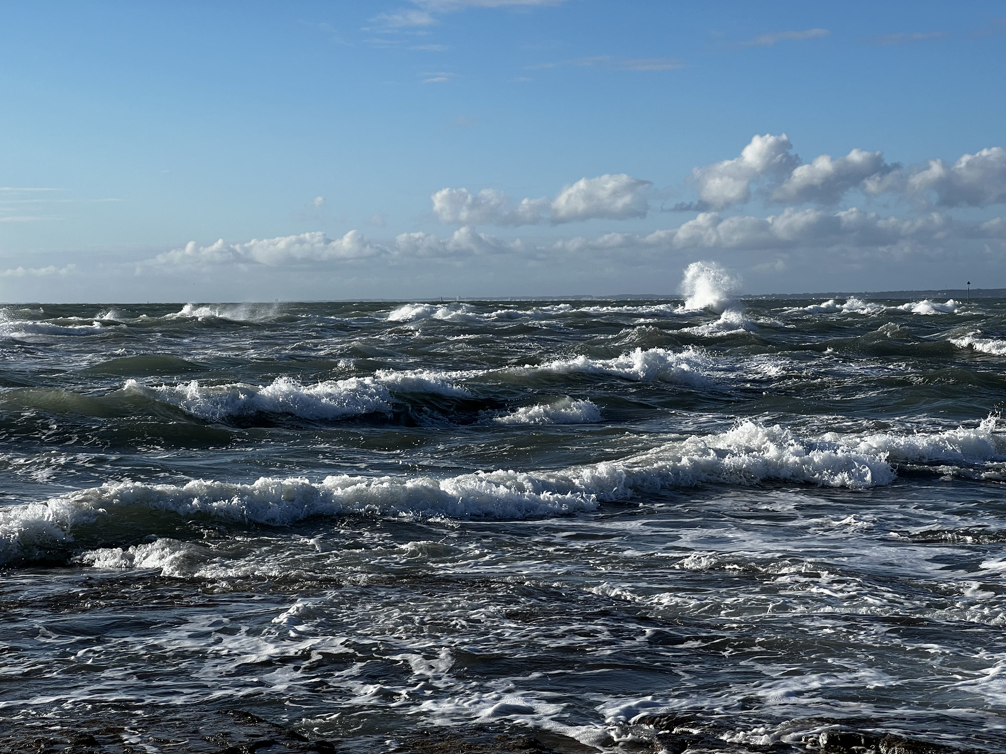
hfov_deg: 25.3
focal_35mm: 77
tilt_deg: -1.3
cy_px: 377
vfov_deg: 19.1
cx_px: 503
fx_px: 2238
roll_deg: -0.1
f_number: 2.8
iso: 32
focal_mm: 9
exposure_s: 1/1119
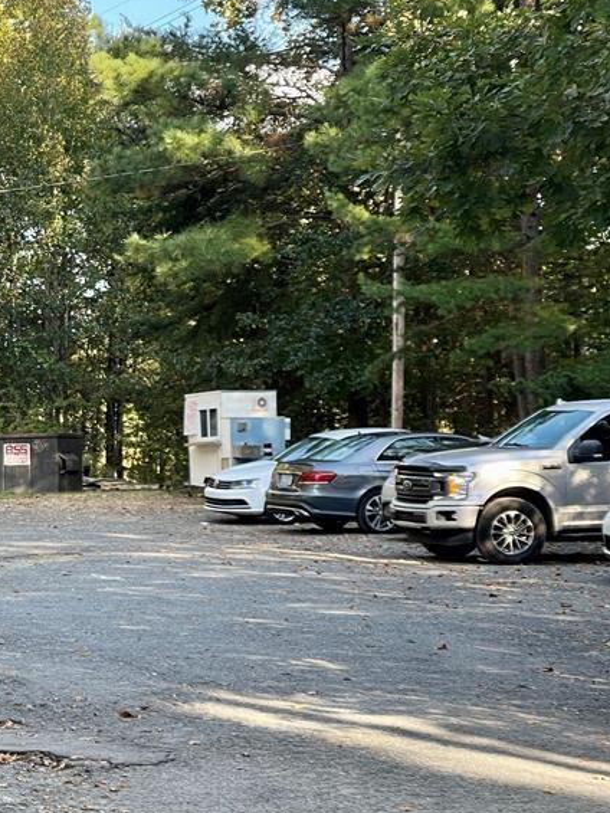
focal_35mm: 116
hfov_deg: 12.6
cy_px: 450
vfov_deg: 17.0
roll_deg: +0.6
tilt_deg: +3.3
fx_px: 2724
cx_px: -32
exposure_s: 1/99
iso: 20
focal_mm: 7.5
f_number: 2.2
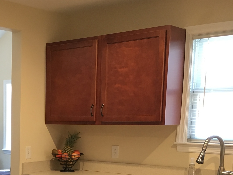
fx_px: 451
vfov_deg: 21.0
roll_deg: -0.2
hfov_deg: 27.4
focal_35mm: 67
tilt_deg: -8.7
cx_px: 2
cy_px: 187
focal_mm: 4.15
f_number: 2.2
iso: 100
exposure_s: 1/33
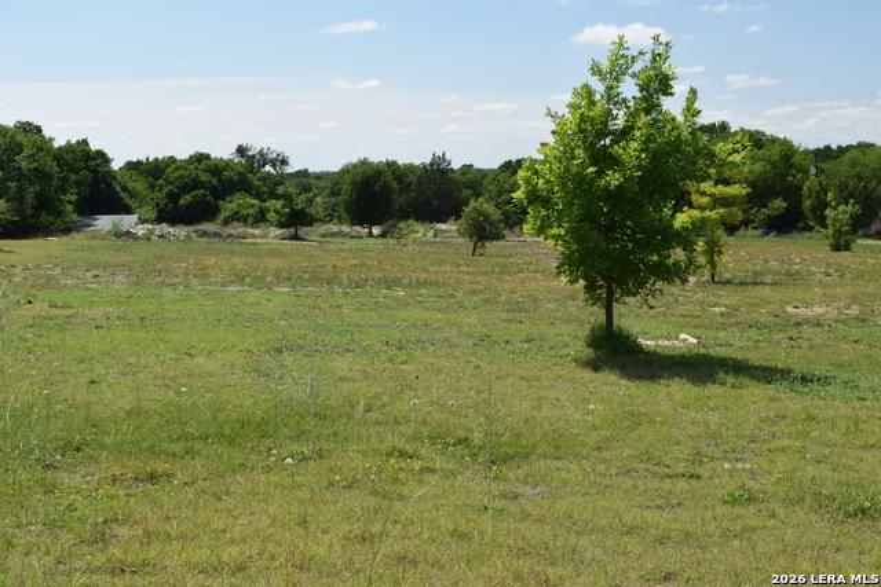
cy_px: 294
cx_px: 440
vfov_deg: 25.1
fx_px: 1322
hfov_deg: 36.9
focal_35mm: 54
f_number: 9
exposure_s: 1/320
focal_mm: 36
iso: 200
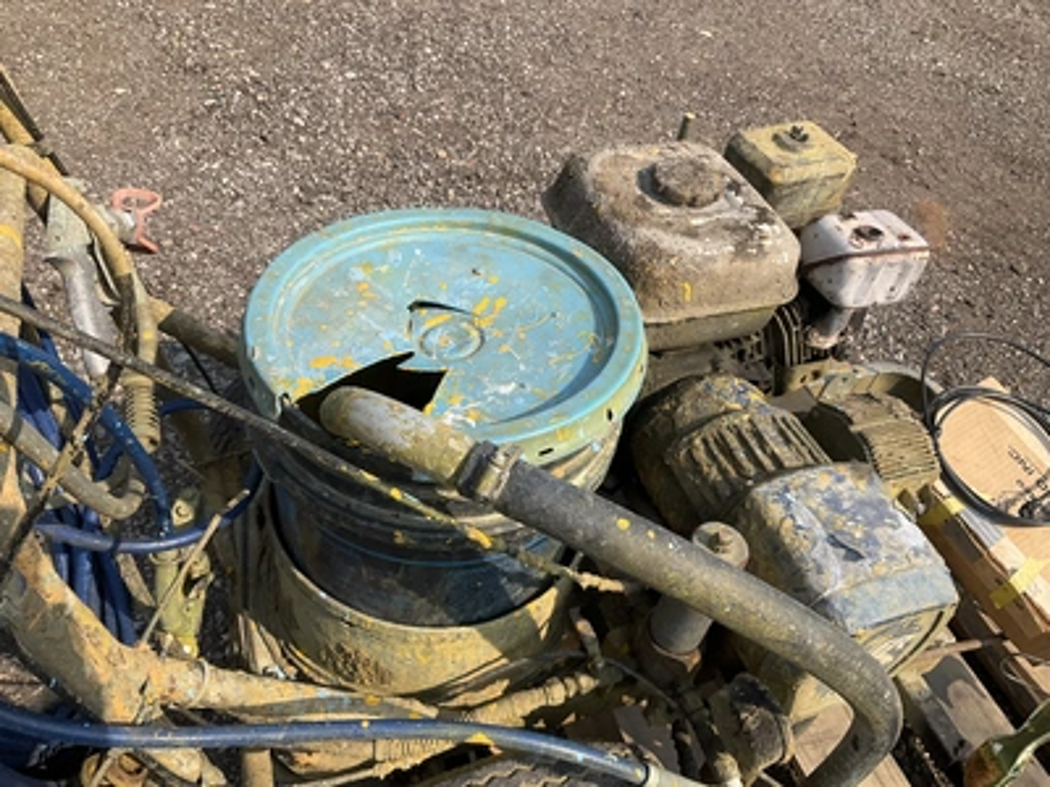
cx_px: 525
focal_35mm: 29
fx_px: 880
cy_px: 394
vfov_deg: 48.2
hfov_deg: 61.7
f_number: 1.8
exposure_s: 1/1279
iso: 25
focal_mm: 3
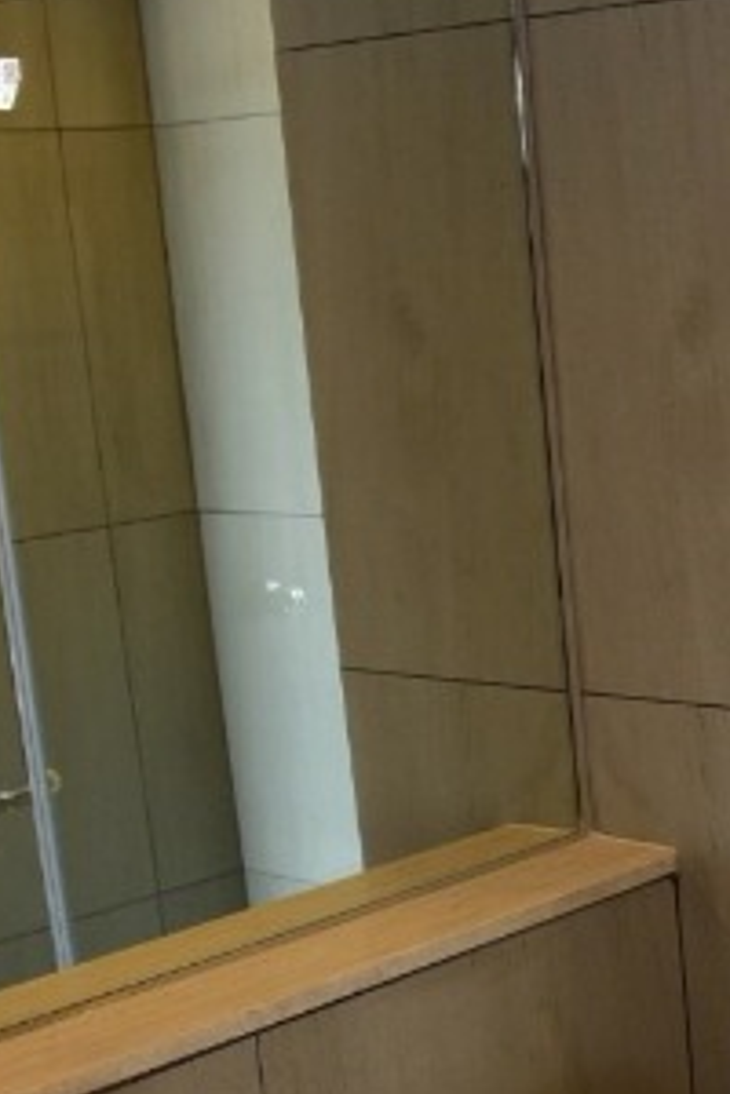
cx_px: 840
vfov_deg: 25.0
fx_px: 2433
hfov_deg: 16.5
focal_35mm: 80
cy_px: 835
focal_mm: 24
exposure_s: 1/60
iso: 400
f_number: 4
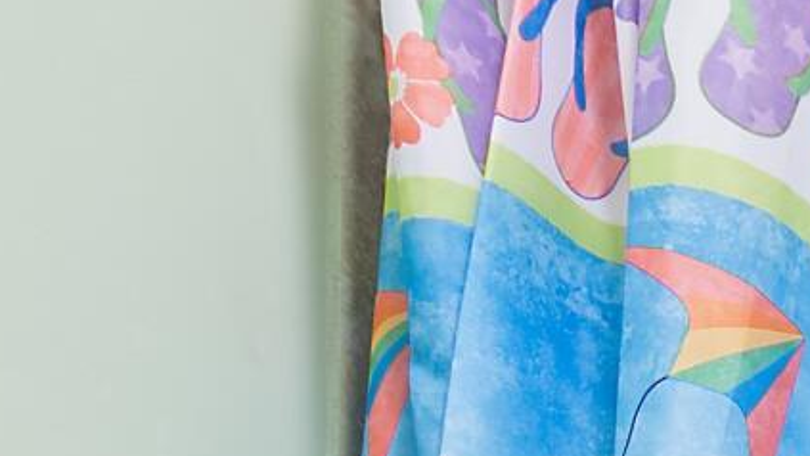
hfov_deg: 13.8
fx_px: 2556
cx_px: 1834
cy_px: 1328
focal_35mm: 119
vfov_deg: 8.6
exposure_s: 1
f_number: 4.8
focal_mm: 11
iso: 100
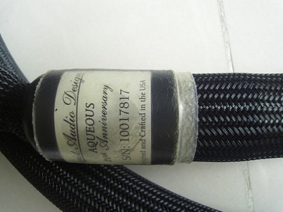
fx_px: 204
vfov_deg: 54.9
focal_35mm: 25
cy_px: 107
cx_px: 142
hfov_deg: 69.4
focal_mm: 4.3
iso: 80
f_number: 2.8
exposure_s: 1/125
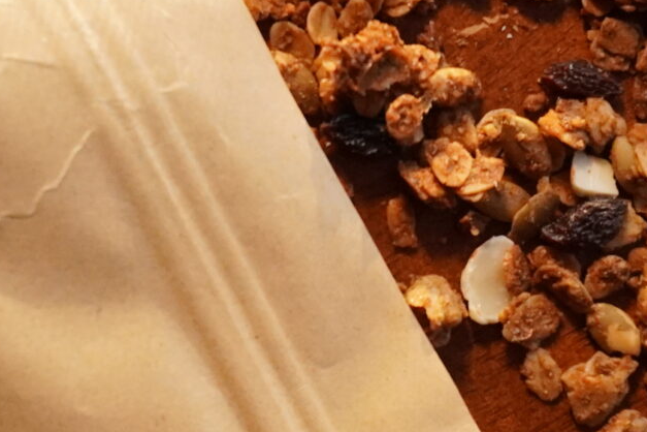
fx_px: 1761
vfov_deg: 13.9
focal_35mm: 98
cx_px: 106
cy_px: 140
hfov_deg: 20.5
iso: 2000
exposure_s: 1/500
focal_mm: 16
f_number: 3.5
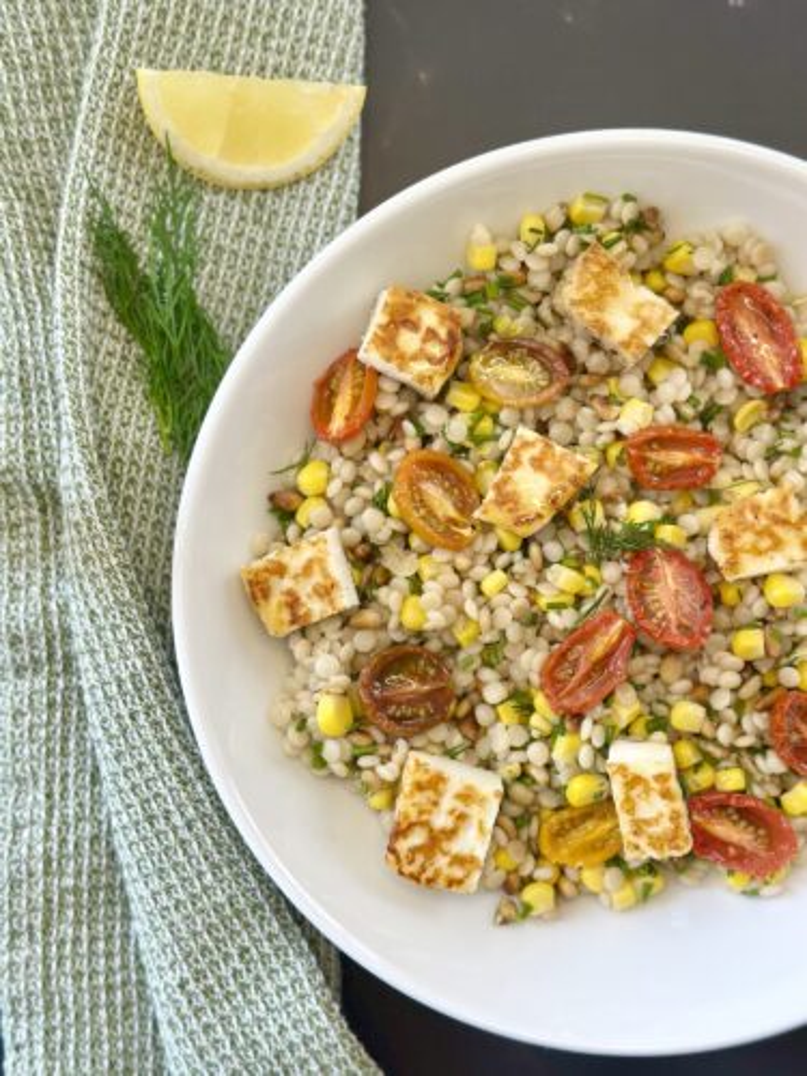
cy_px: 538
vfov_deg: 39.7
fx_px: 1492
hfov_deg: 30.3
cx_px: 404
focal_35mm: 48
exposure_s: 1/120
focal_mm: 6.86
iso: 64
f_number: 1.78
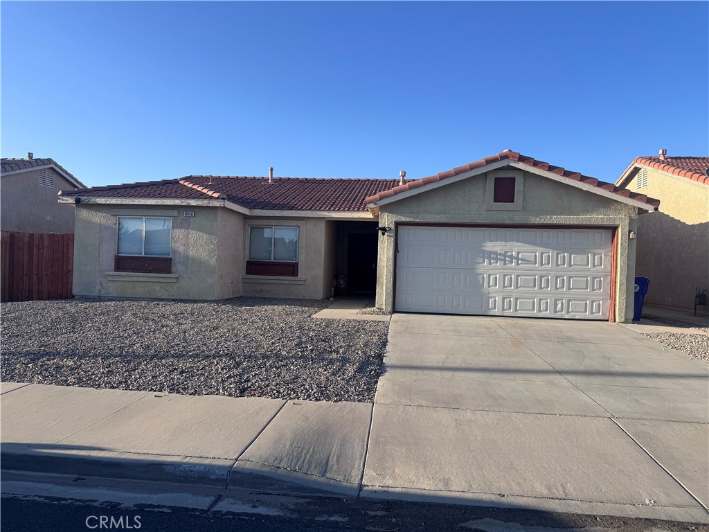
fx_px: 492
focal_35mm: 24
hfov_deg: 71.6
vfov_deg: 56.8
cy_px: 266
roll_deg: -2.1
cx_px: 354
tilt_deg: -0.8
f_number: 1.78
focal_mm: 6.76
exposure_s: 1/2833
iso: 80
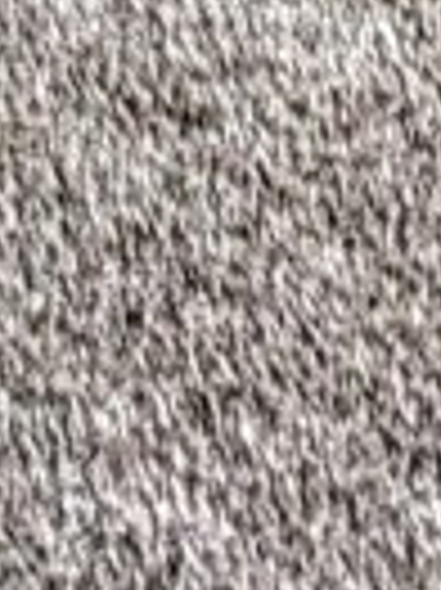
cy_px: -1405
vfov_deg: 7.8
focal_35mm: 204
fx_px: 3471
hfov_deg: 7.3
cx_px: 104
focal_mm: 4.67
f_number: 2
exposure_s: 1/60
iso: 387
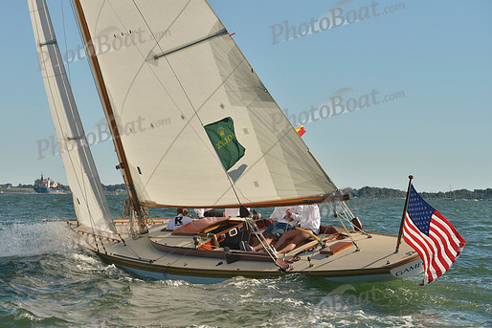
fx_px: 1080
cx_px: 221
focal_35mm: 79
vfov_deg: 17.3
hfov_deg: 25.7
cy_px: 171
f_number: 7.1
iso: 400
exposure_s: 1/1250
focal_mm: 70
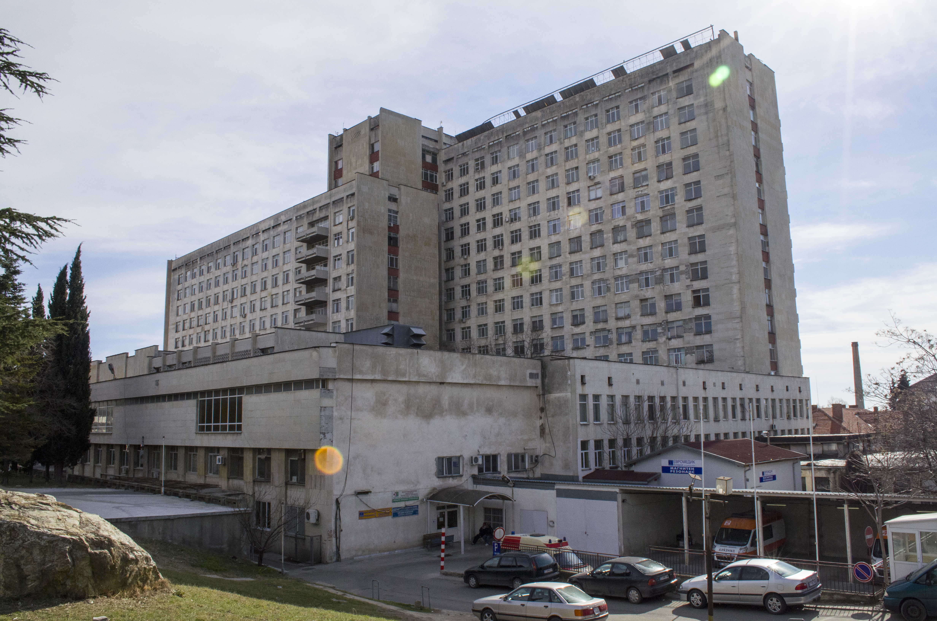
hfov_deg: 67.5
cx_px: 468
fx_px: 701
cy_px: 310
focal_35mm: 27
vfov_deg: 47.7
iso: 1250
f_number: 16
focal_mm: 18
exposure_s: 1/1000
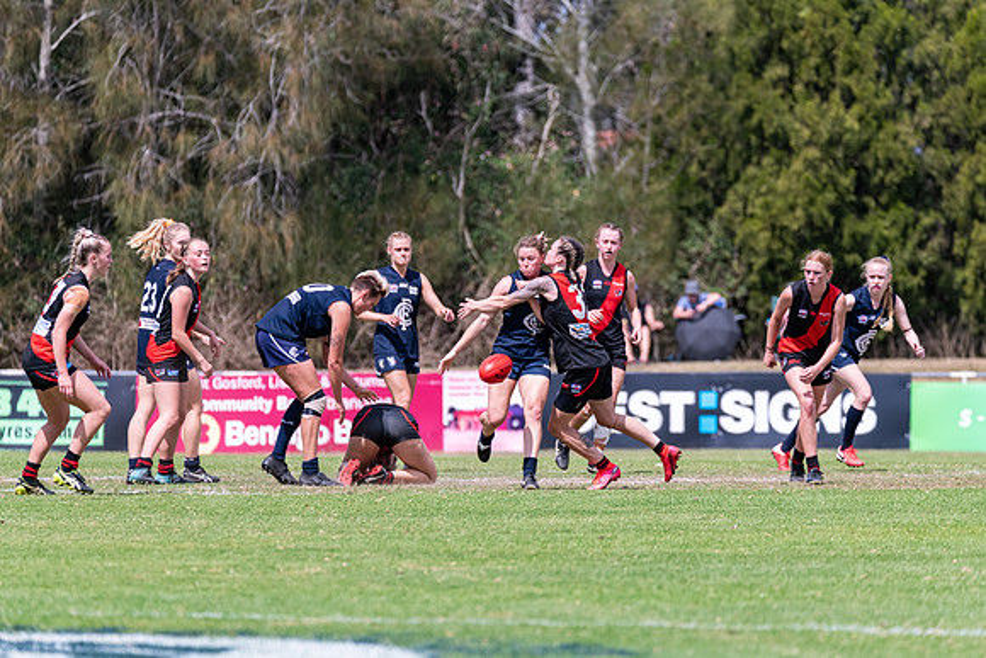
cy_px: 329
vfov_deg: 3.4
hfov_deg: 5.0
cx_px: 493
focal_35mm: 409
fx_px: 11211
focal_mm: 400
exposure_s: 1/2500
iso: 800
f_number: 6.3
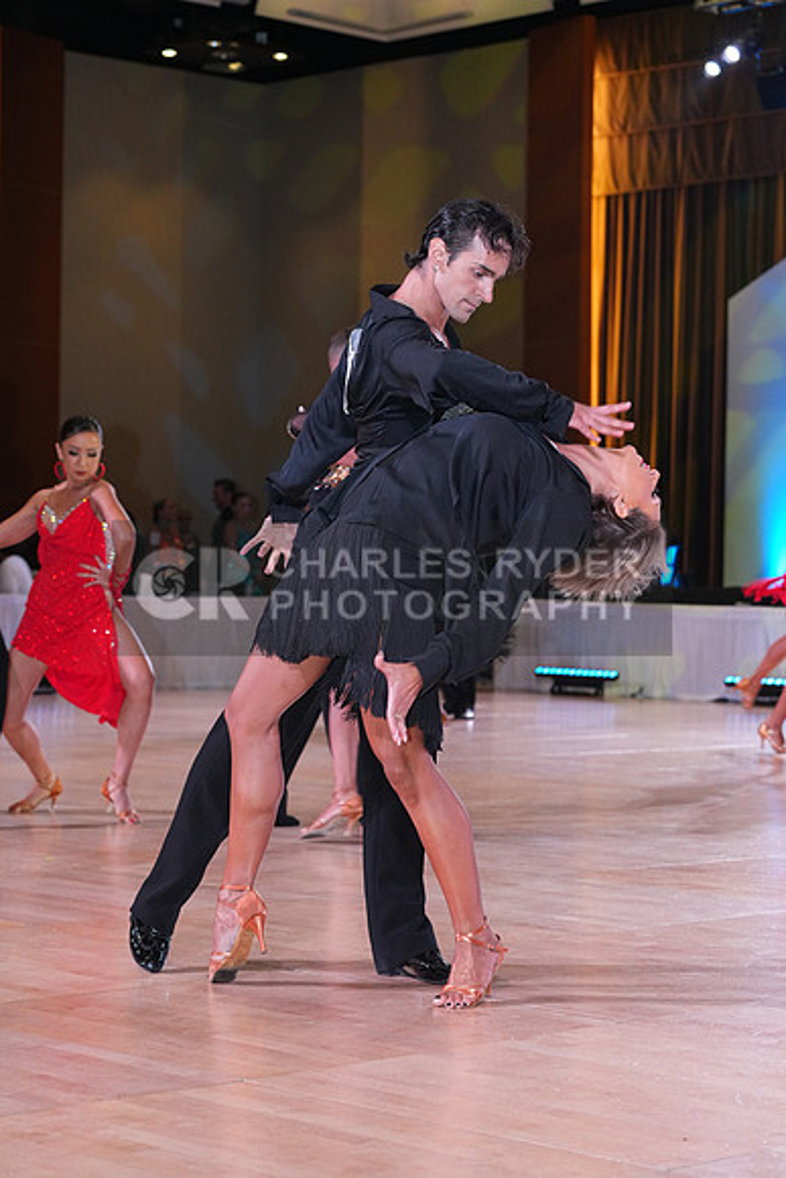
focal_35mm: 80
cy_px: 589
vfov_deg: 25.4
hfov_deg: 17.1
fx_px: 2618
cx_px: 393
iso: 2500
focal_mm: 80
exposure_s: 1/250
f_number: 5
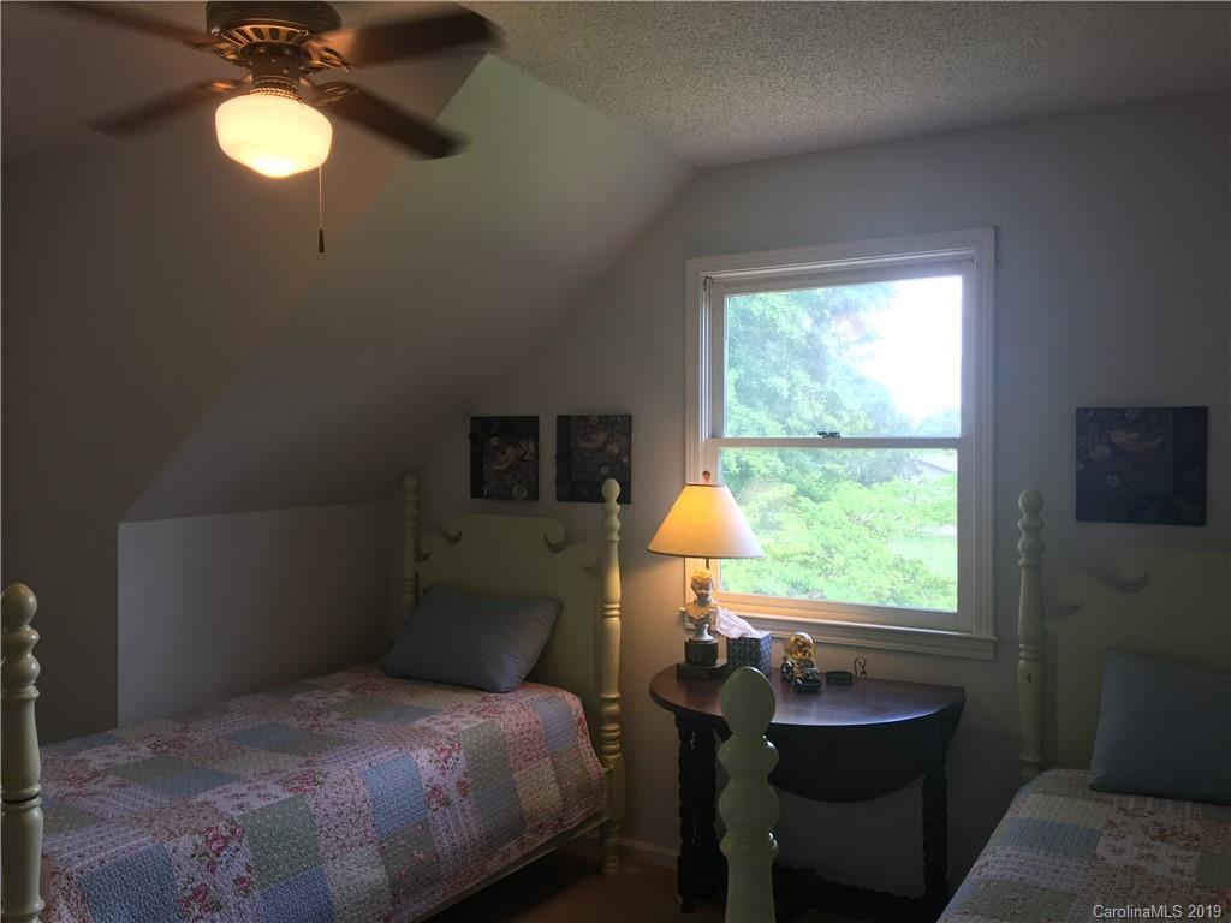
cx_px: 616
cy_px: 462
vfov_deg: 48.2
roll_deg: +0.2
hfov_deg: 61.7
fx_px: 1031
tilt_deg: -0.2
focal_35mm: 29
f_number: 2.2
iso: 32
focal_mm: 4.15
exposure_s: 1/60
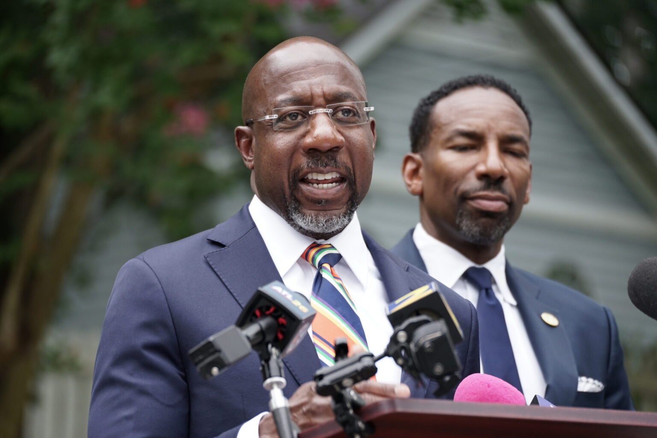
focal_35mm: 209
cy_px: 219
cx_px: 328
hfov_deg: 9.8
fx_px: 3813
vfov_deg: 6.6
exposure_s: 1/250
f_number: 5.6
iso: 400
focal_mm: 209
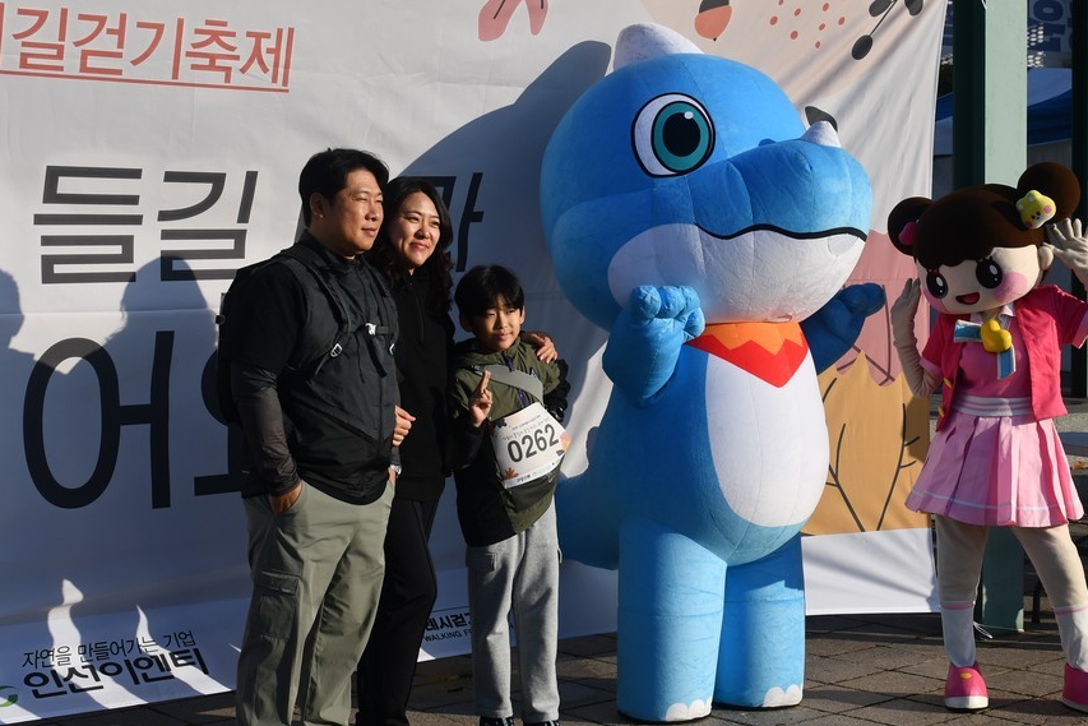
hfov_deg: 31.8
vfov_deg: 21.6
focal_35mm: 63
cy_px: 320
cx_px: 670
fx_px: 1904
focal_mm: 28
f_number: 9
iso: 100
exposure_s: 1/320
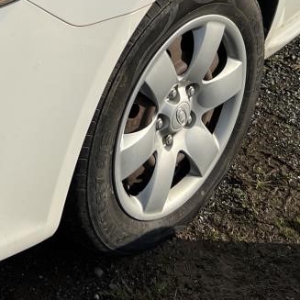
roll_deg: -1.7
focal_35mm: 90
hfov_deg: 18.8
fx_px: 882
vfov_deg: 18.1
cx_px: 7
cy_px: -81
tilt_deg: -19.2
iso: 50
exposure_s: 1/6993
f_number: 1.5
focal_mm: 5.7
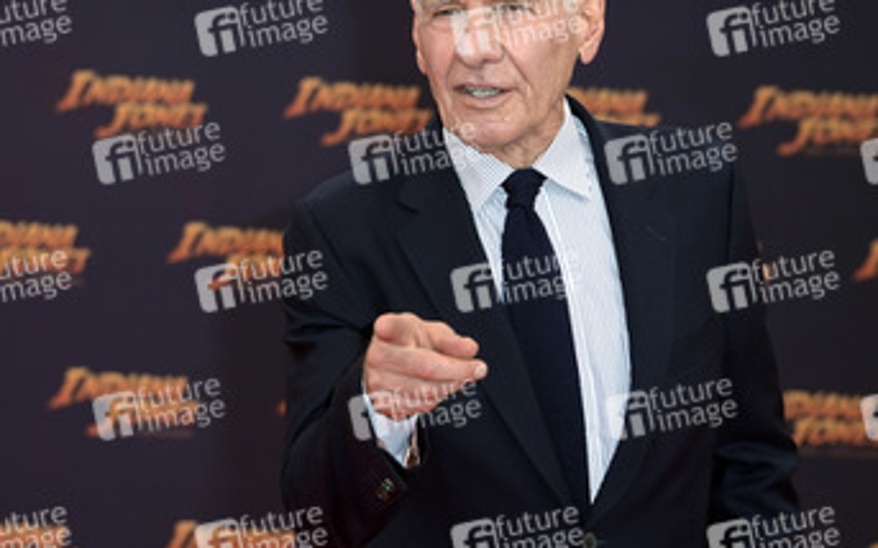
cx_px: 449
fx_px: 3587
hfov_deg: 14.0
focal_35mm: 150
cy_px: 218
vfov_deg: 8.7
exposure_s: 1/250
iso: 640
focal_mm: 112
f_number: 5.6
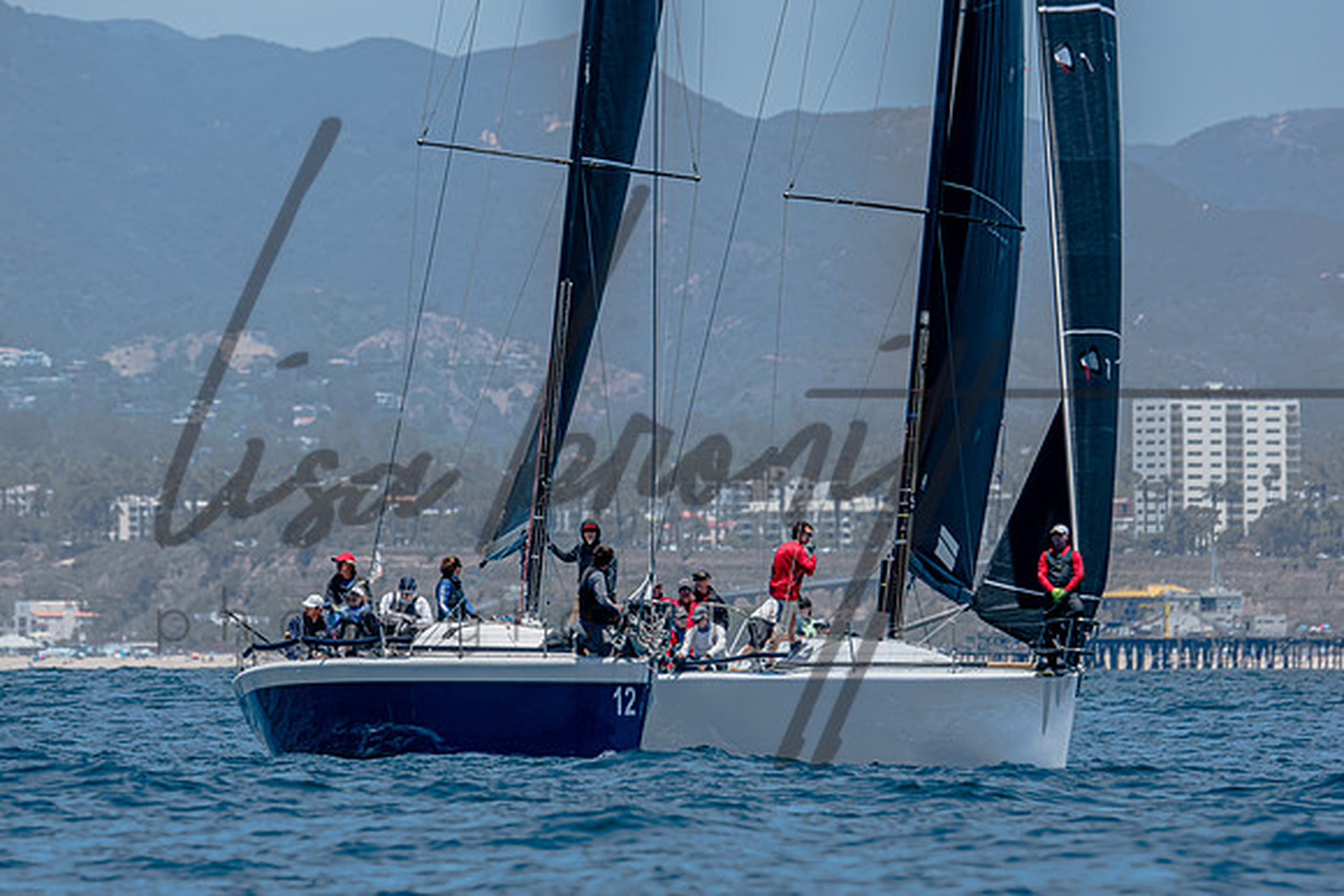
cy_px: 448
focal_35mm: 405
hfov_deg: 5.1
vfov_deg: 3.4
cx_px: 672
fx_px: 15123
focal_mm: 270
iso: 200
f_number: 5.6
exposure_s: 1/1600
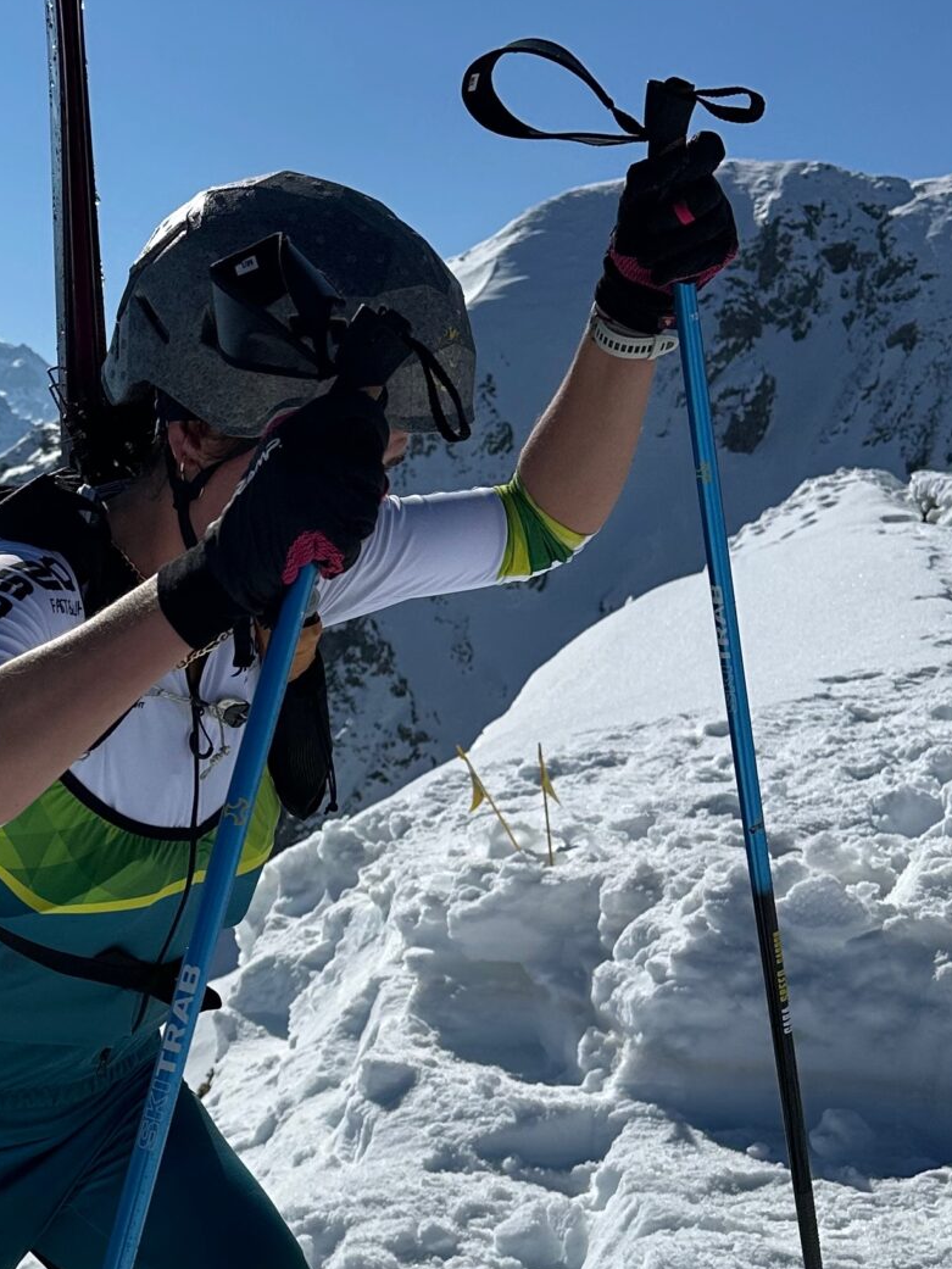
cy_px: 689
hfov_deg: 23.5
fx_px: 2163
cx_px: -65
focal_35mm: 59
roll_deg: -6.8
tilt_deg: -6.2
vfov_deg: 32.7
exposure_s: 1/15625
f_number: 1.78
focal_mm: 6.86
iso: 80
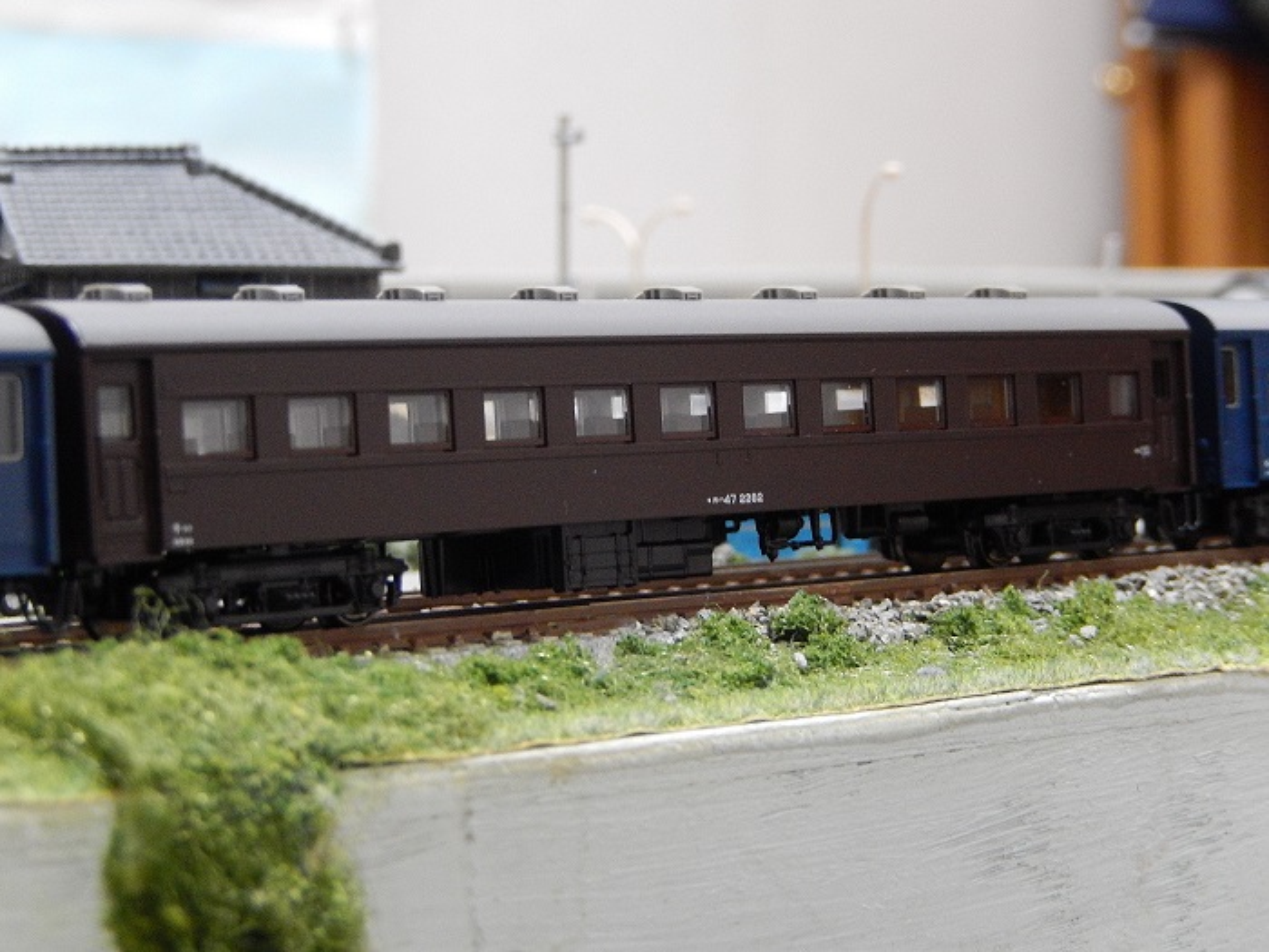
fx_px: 3483
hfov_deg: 20.7
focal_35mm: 95
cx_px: 634
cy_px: 476
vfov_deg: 15.6
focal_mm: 17
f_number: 5.2
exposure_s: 1/6
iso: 800
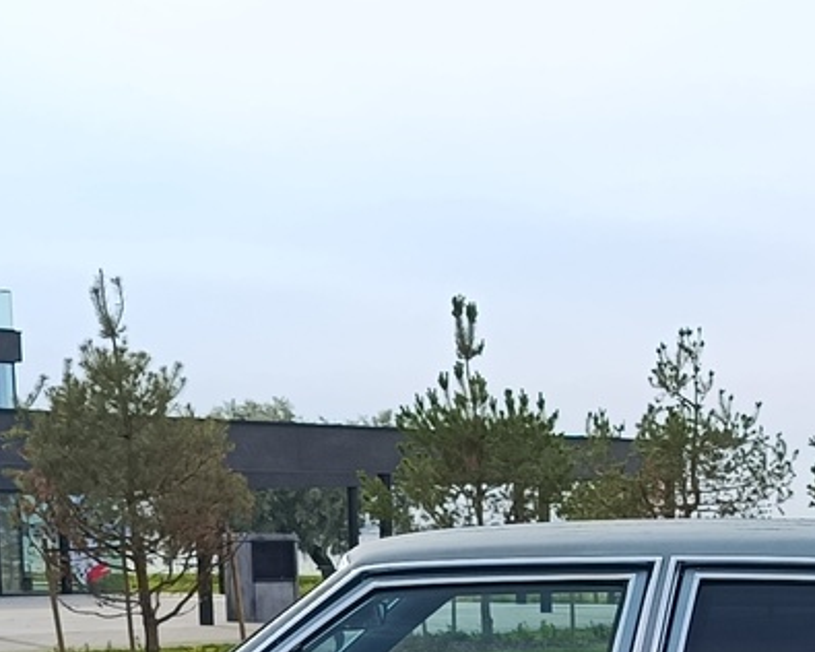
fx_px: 2291
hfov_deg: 19.9
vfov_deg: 15.4
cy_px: 871
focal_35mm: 95
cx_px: 658
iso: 50
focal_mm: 5.24
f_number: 1.7
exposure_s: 1/384
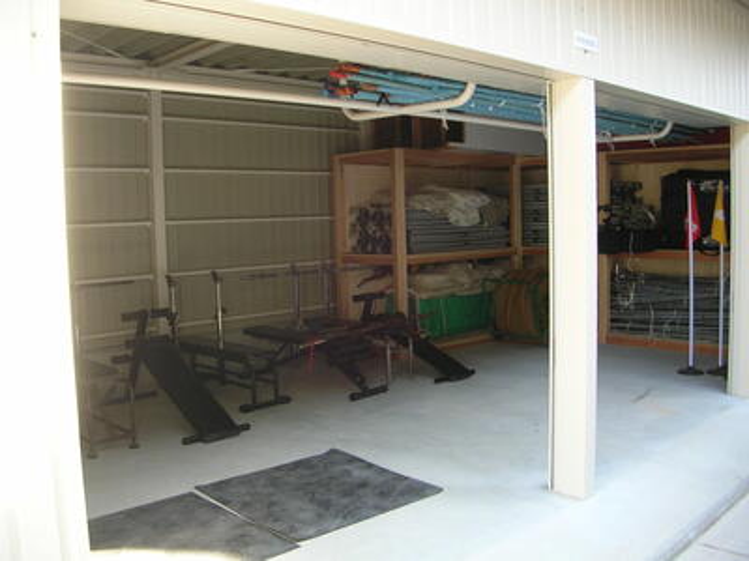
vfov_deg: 40.7
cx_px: 374
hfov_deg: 52.6
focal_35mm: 35
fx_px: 757
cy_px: 280
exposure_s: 1/25.4
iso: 50
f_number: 2.8
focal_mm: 5.8
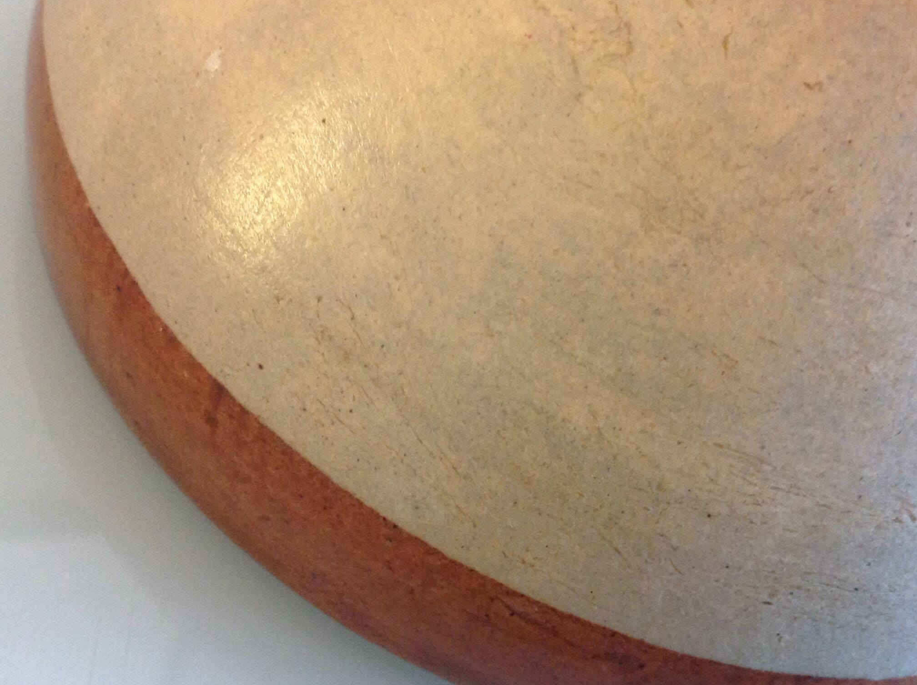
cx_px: 484
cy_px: 307
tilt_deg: -47.1
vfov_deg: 32.1
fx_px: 1190
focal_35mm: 45
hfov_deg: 42.1
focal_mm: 4.28
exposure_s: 1/17
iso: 250
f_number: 2.4
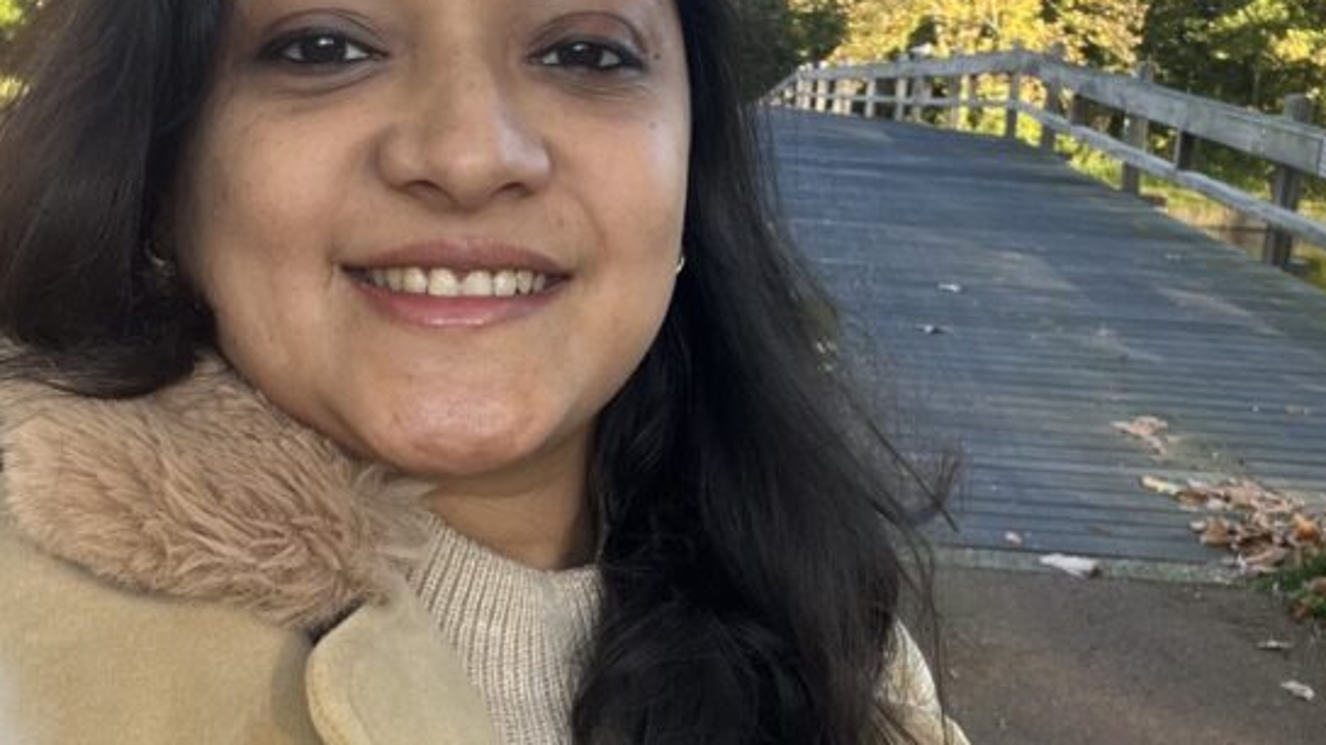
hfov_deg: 41.3
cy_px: 396
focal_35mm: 50
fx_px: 1757
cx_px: 605
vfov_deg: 23.9
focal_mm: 2.71
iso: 50
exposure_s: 1/121
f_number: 2.2
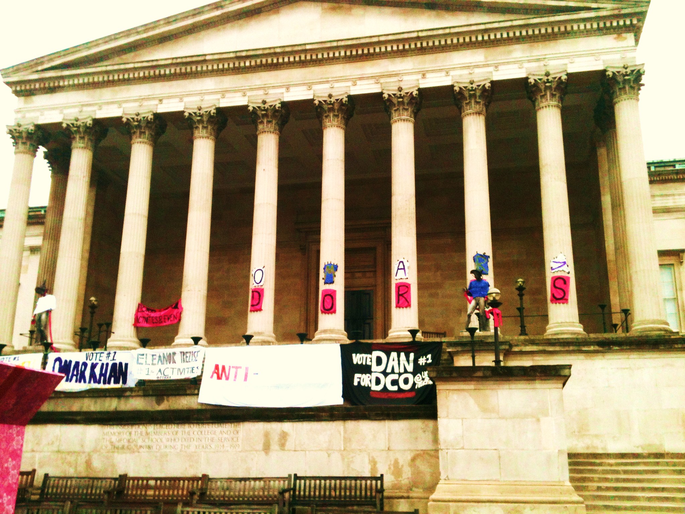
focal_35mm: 35
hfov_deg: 52.6
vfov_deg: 40.7
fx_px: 693
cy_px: 257
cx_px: 342
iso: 125
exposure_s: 1/120
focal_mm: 3.85
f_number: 2.8
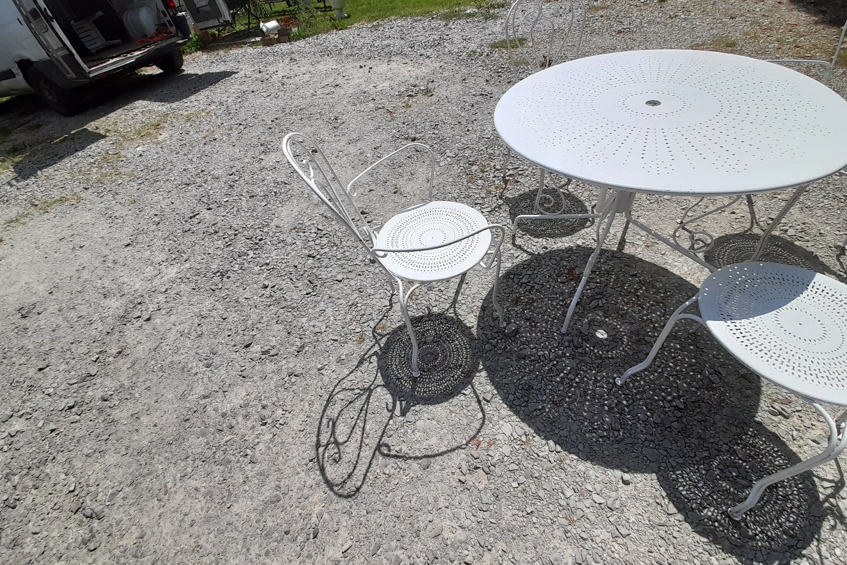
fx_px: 329
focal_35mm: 14
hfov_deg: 104.2
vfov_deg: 81.2
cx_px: 428
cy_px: 284
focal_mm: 1.42
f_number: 2.2
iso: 40
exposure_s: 1/2959
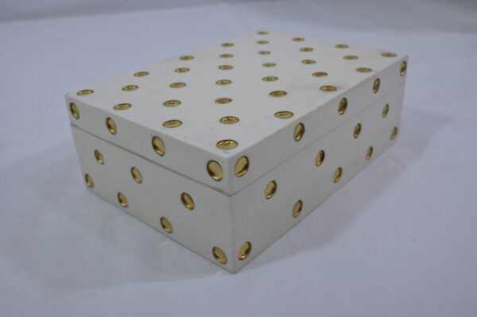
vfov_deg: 38.3
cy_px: 158
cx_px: 238
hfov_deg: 55.1
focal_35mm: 34
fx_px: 457
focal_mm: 34.5
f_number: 9
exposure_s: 1/125
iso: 500
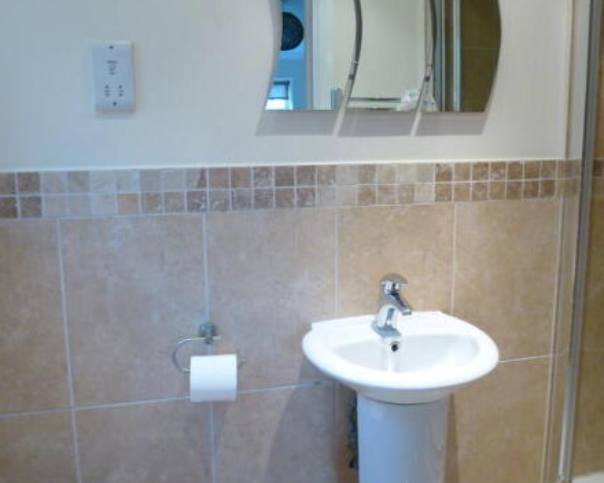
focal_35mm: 31
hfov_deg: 57.2
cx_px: 305
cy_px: 216
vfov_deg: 47.0
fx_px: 554
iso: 100
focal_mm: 4.3
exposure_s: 1/10
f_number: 2.2
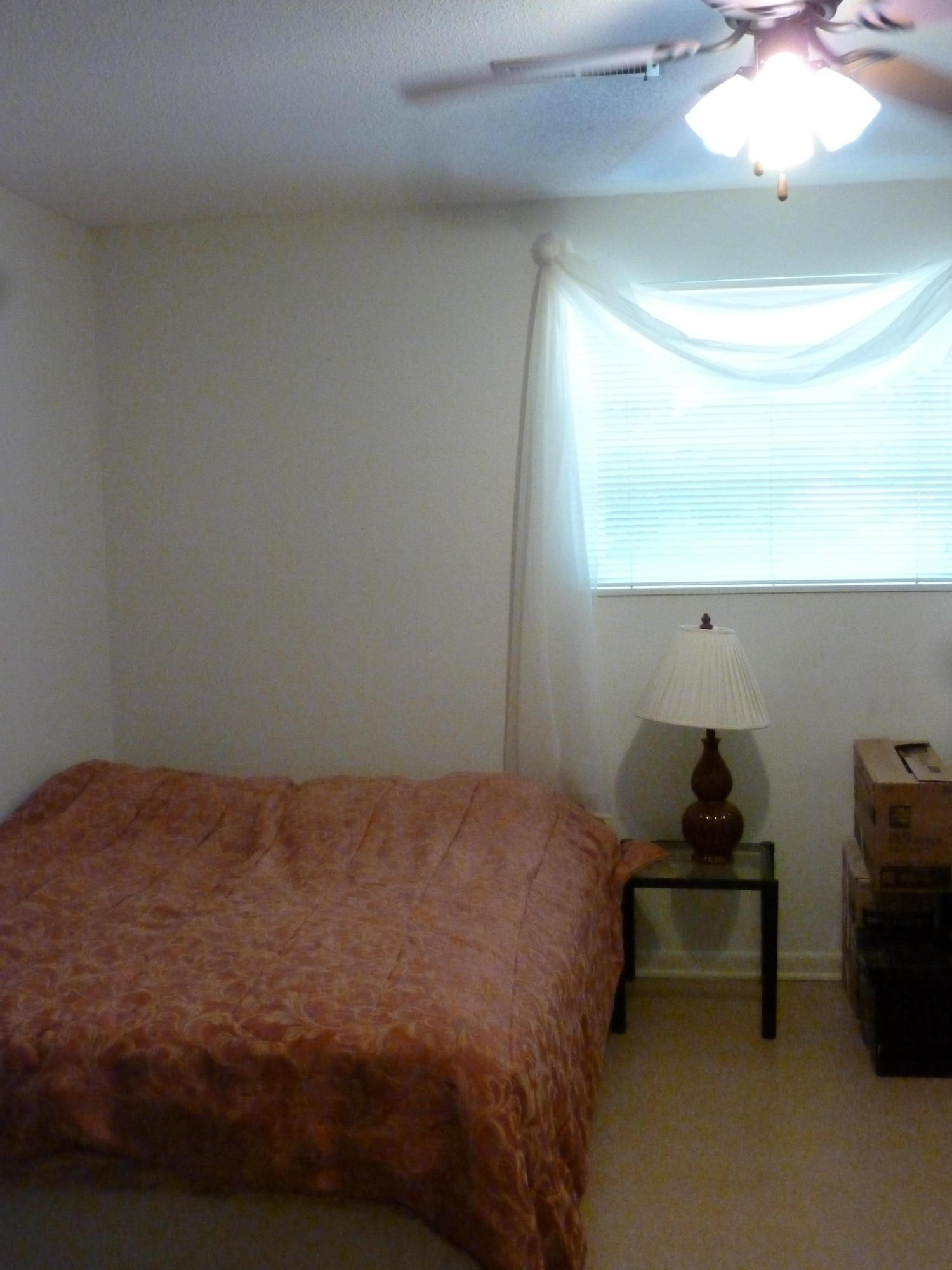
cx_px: 476
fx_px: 1320
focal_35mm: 36
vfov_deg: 51.4
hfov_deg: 39.7
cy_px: 635
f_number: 3.7
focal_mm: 6.4
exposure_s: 1/25
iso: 800
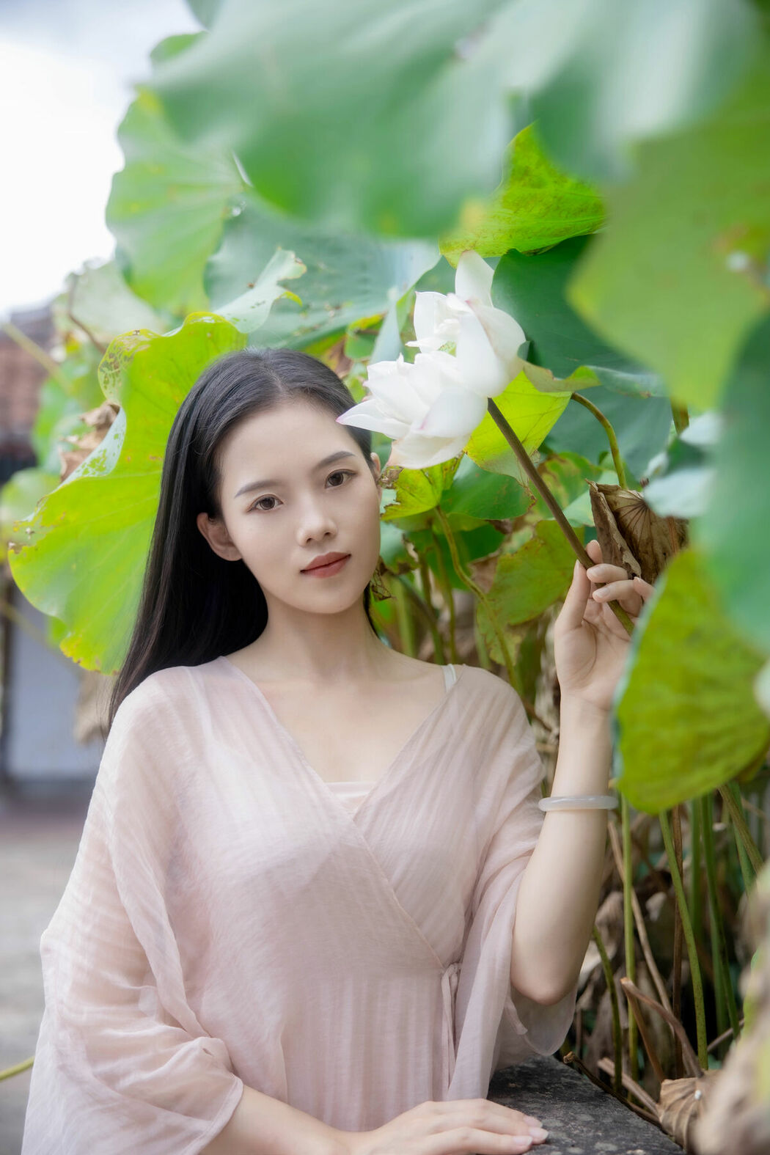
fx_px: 1540
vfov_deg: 41.1
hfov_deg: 28.1
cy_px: 578
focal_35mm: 48
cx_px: 385
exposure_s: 1/400
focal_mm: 48
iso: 100
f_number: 2.8
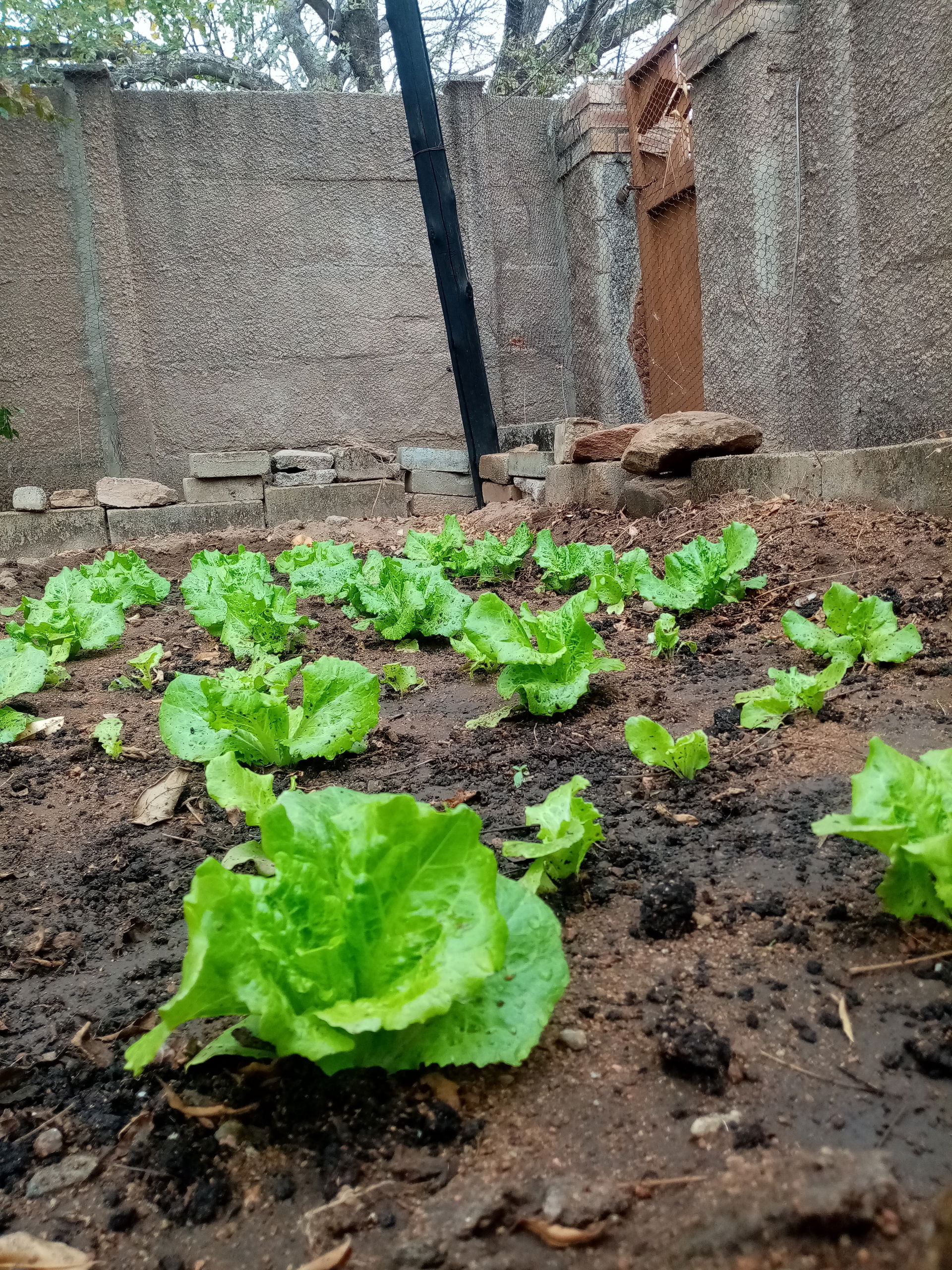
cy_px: 635
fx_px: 953
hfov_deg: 53.1
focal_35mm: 26
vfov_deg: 67.3
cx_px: 476
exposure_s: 1/107
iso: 104
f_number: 1.8
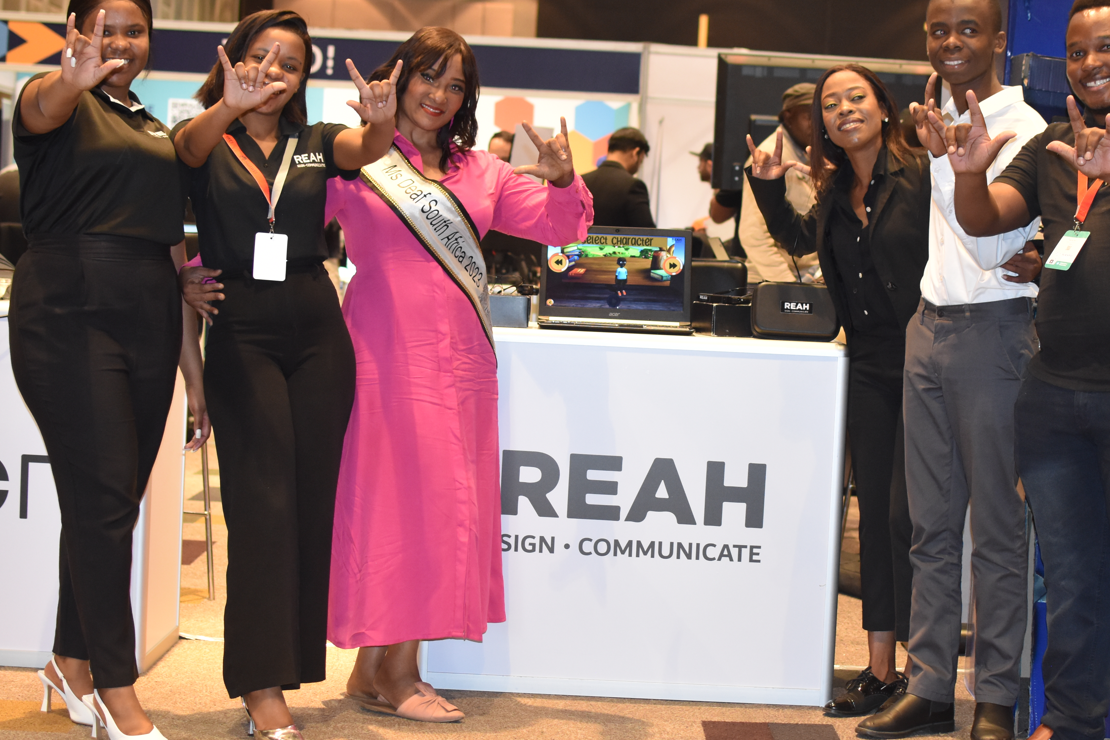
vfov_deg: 18.7
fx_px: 2241
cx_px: 694
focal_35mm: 73
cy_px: 386
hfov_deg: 27.7
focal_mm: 35
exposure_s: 1/60
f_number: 2.8
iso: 1100
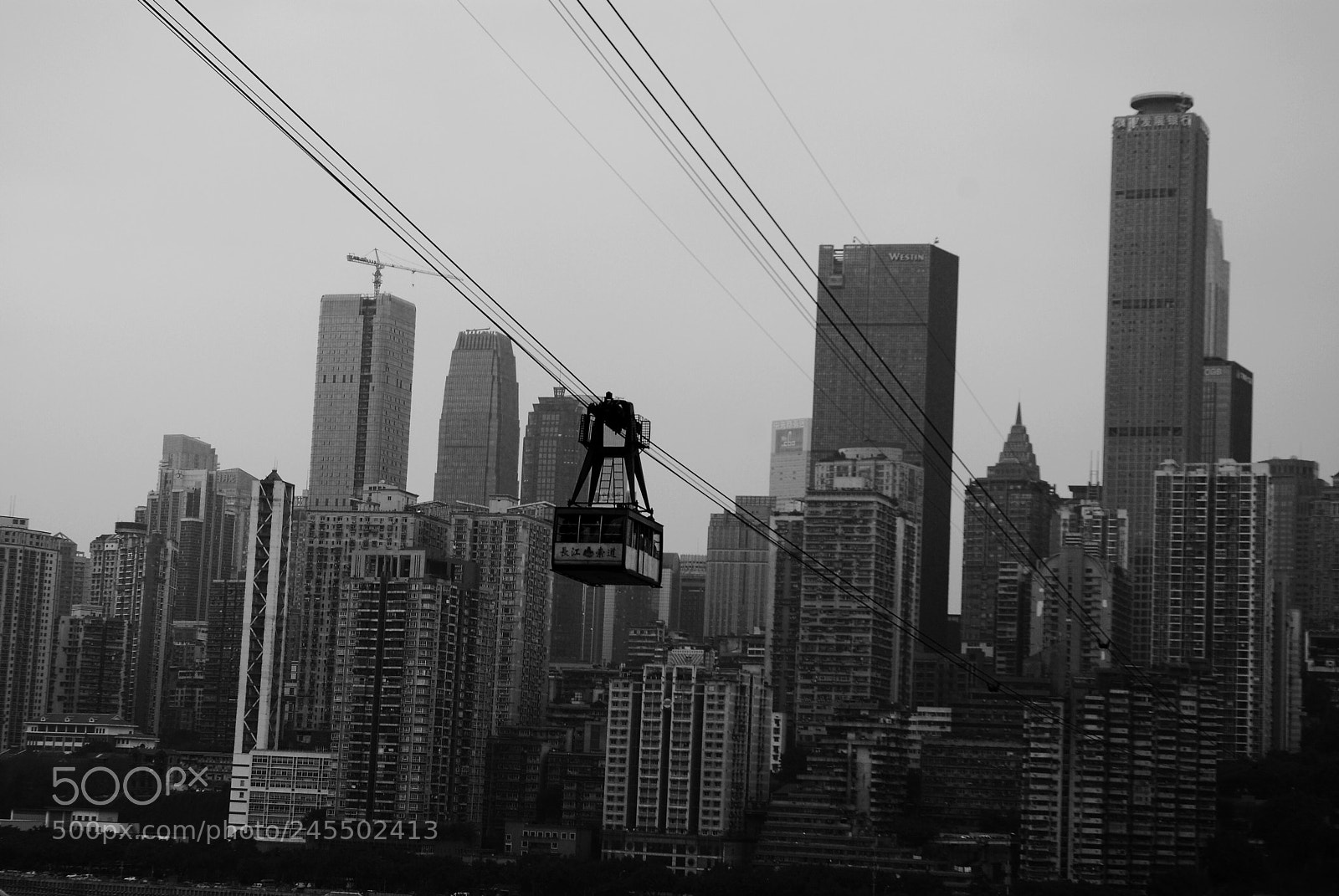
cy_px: 448
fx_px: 2681
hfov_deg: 28.0
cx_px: 670
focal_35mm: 72
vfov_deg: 19.0
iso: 320
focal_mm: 48
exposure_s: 1/500
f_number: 8
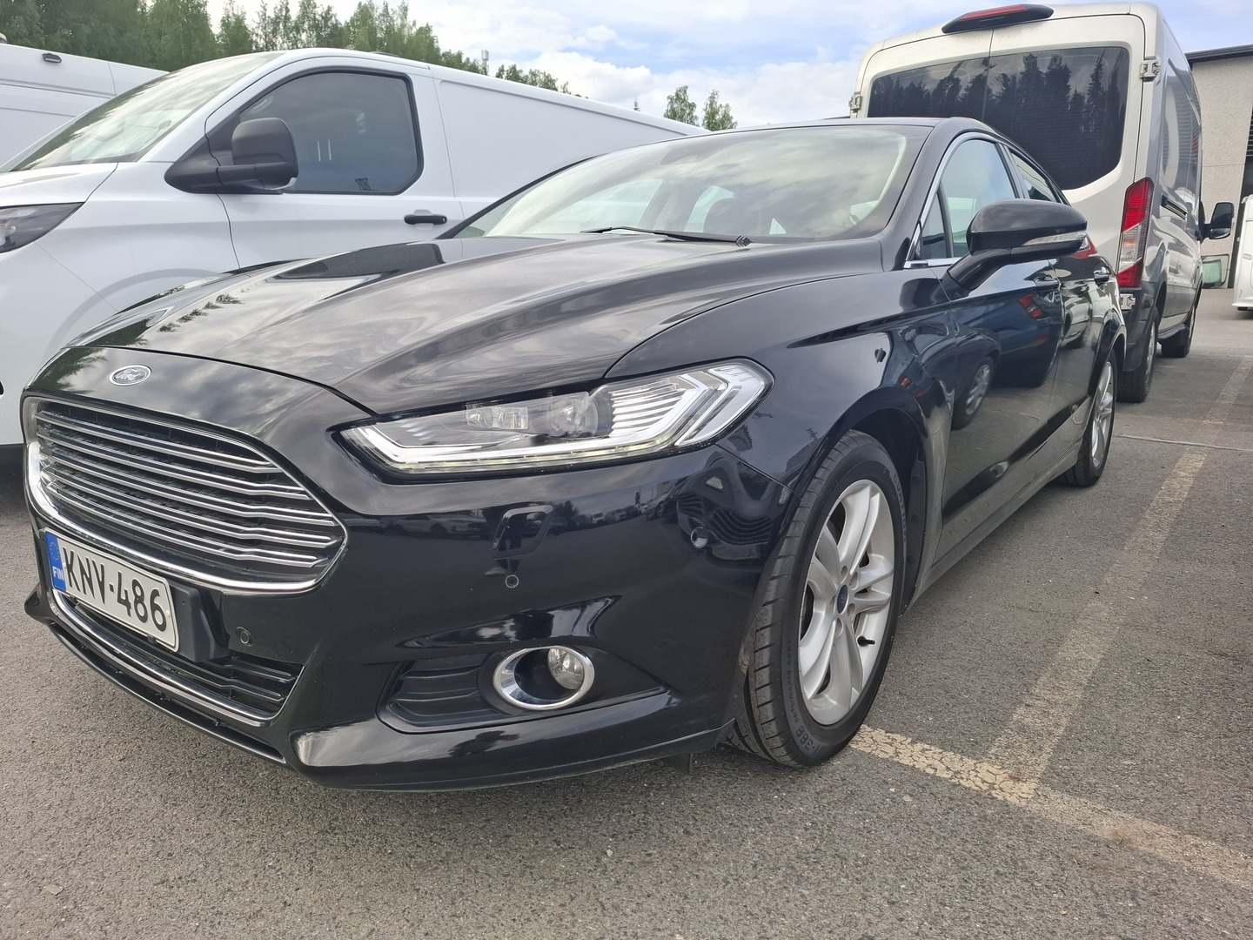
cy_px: 470
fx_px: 833
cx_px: 626
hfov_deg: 73.9
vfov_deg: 58.9
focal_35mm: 23
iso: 50
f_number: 1.8
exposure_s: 1/986
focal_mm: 5.54
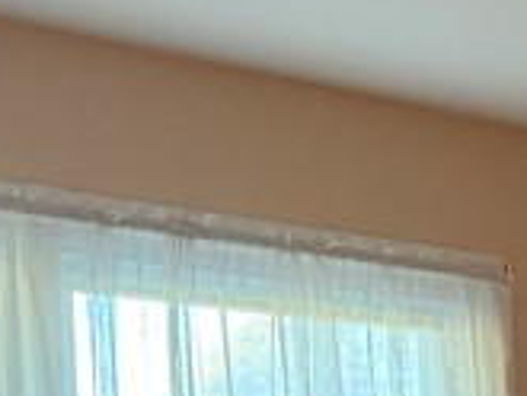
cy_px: 802
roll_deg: -1.1
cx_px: 1236
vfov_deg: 9.3
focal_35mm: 149
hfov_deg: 11.2
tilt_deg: -4.1
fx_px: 2270
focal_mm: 6.76
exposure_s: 1/60
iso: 320
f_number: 1.78
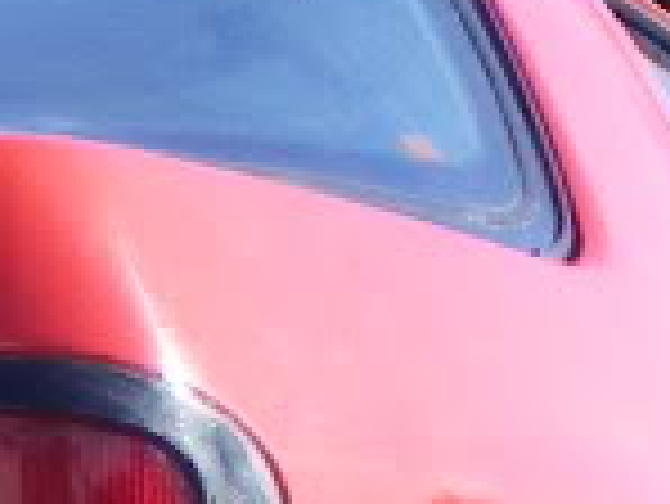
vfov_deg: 5.6
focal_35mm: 261
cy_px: 868
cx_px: -288
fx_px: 5056
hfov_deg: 7.5
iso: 64
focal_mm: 6.3
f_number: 3.1
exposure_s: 1/500
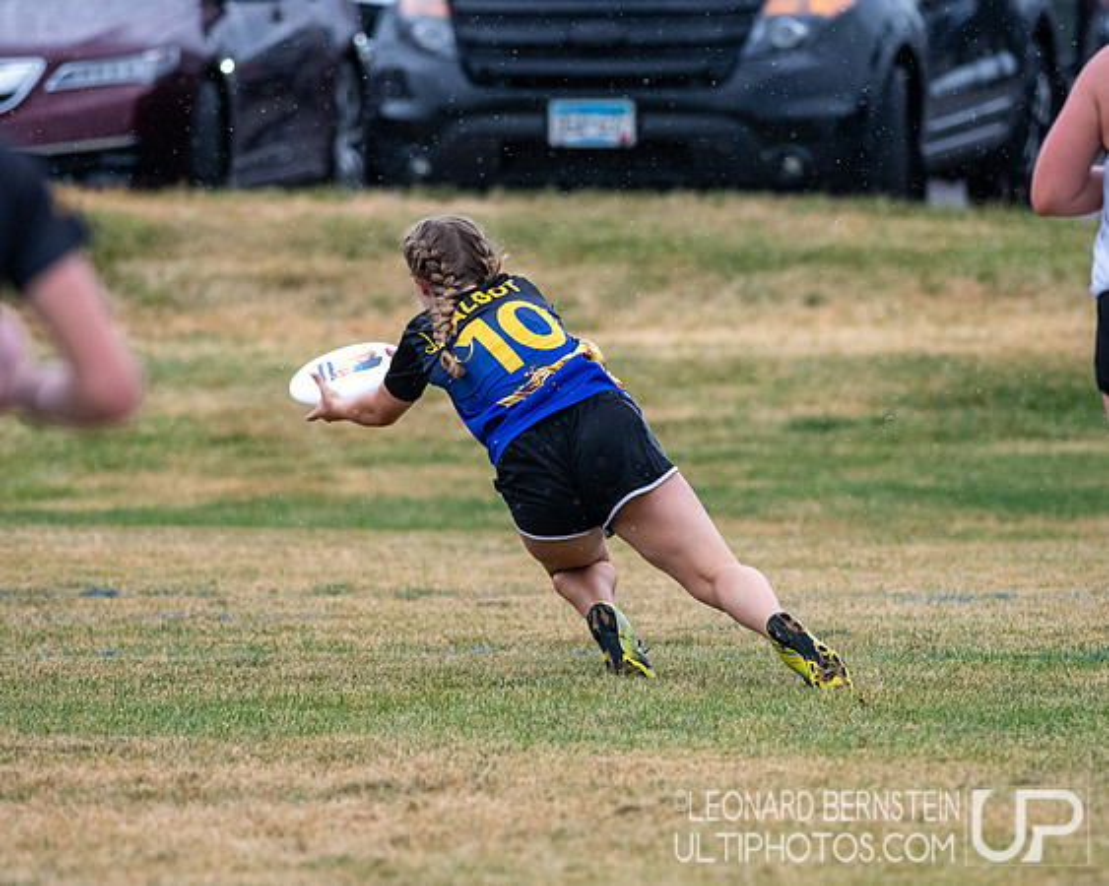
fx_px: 17148
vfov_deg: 3.0
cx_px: 562
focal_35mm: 523
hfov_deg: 3.7
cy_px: 429
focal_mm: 300
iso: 1600
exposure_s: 1/2000
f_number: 5
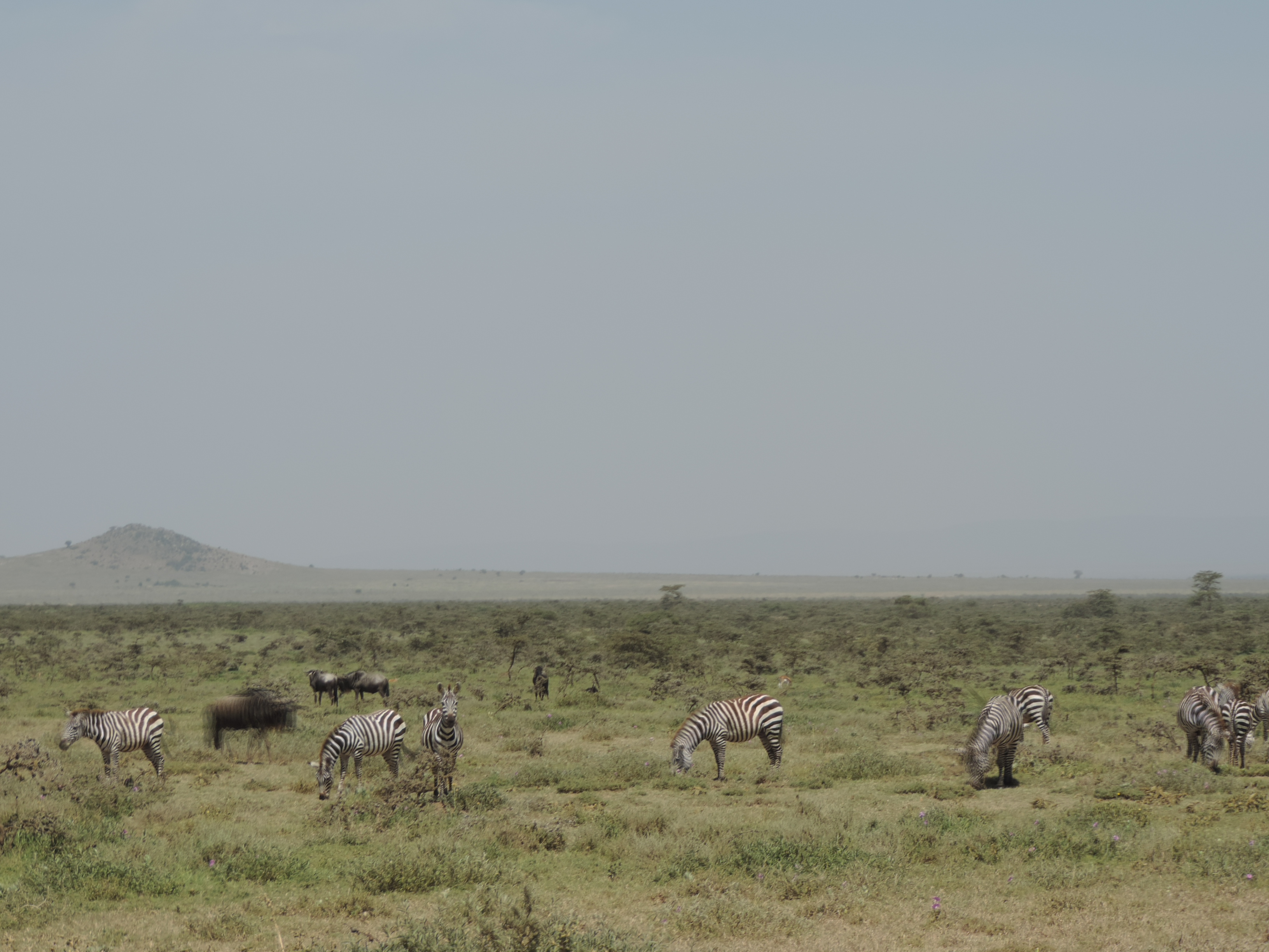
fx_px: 5682
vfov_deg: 9.6
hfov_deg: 12.7
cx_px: 634
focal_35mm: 155
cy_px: 476
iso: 80
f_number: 4.4
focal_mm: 27.6
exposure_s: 1/800
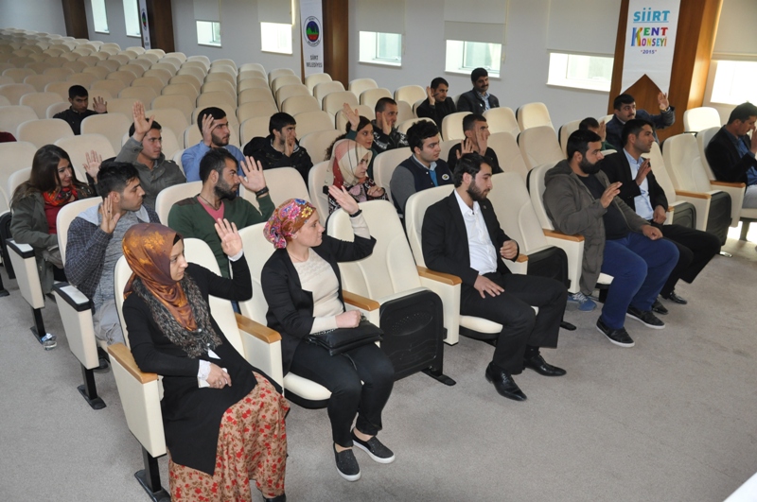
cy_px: 251
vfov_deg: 39.9
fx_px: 693
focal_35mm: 33
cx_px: 378
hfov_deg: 57.3
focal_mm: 22
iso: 800
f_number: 3.8
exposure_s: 1/60
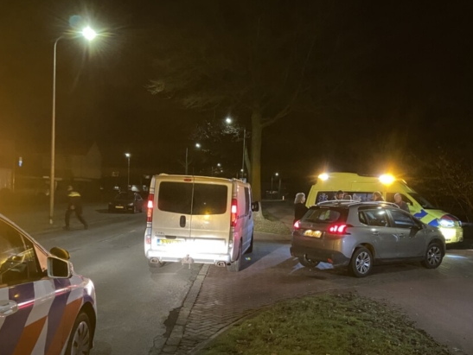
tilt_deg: -3.1
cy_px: 220
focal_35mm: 38
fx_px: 520
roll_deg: -1.6
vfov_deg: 37.5
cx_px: 284
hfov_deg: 48.7
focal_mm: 4.25
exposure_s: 1/21
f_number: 1.8
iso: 1000
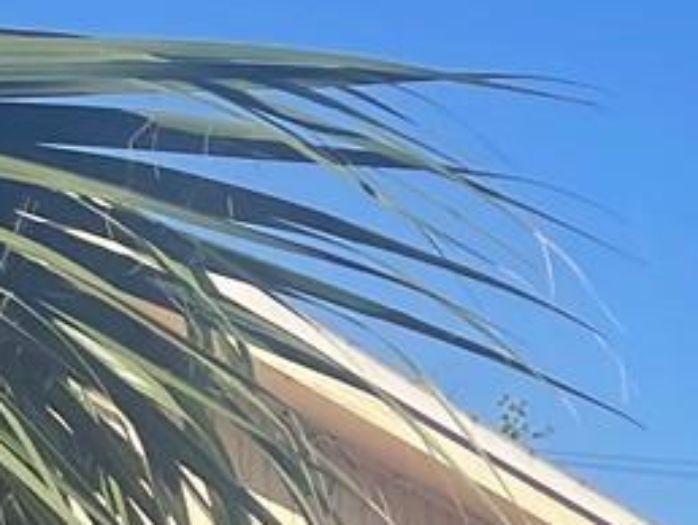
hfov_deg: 10.6
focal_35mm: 155
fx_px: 3128
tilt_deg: -9.6
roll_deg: -2.7
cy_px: 1556
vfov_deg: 8.2
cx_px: 1767
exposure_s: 1/1821
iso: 32
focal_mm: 5.1
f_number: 1.6
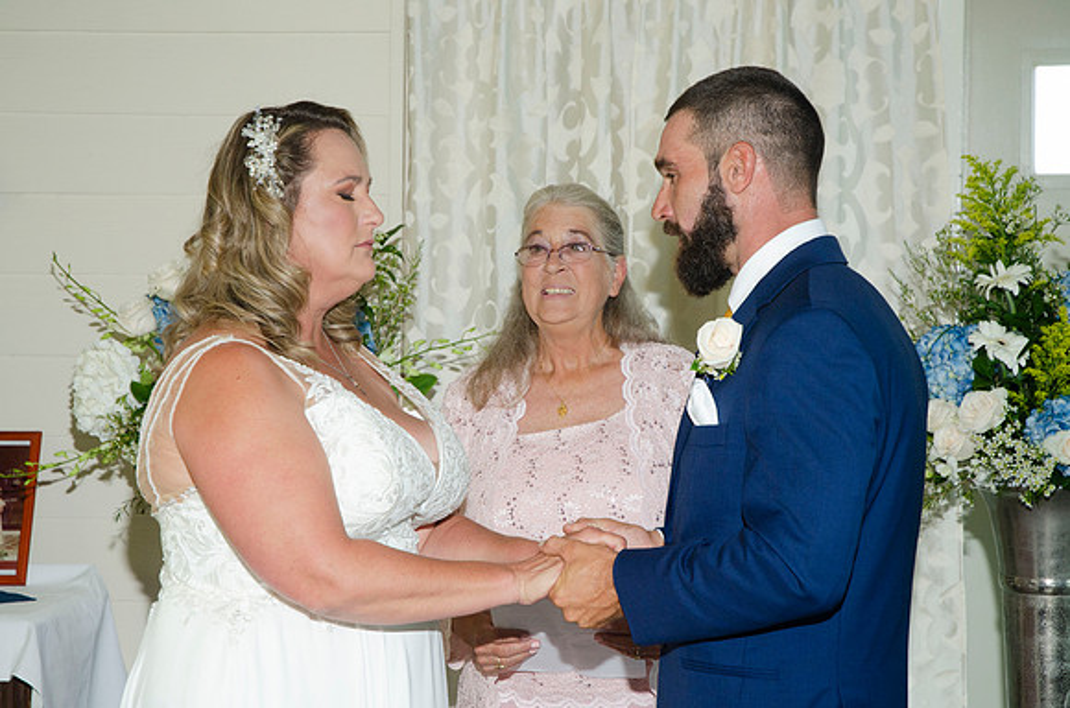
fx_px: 2447
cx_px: 535
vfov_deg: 16.5
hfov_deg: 24.7
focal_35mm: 82
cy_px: 354
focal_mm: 55
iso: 400
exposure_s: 1/125
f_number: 5.6
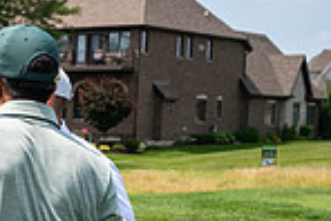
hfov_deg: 13.3
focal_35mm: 135
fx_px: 1242
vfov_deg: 10.0
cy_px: 261
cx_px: -311
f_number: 5
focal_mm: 34.5
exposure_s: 1/1250
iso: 250
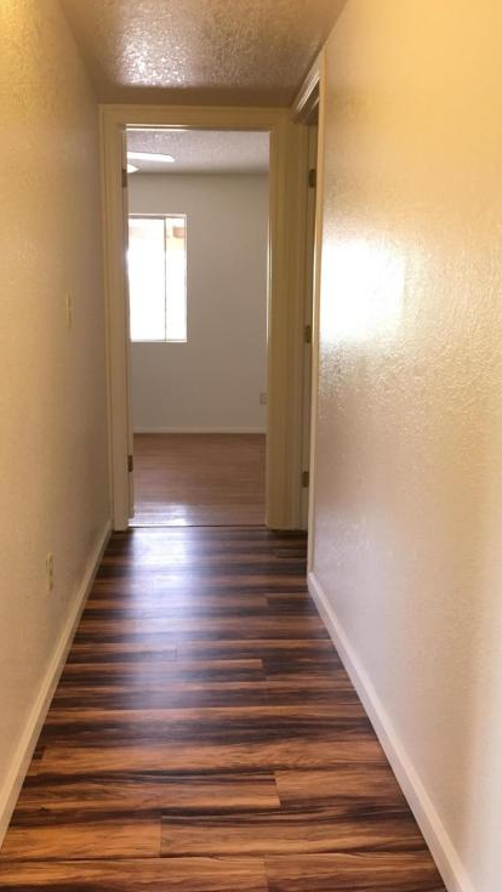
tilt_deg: -8.3
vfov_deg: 59.5
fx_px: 780
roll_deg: -0.6
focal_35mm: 33
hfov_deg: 35.6
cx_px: 221
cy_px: 444
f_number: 2.2
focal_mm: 4.15
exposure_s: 1/30
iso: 100
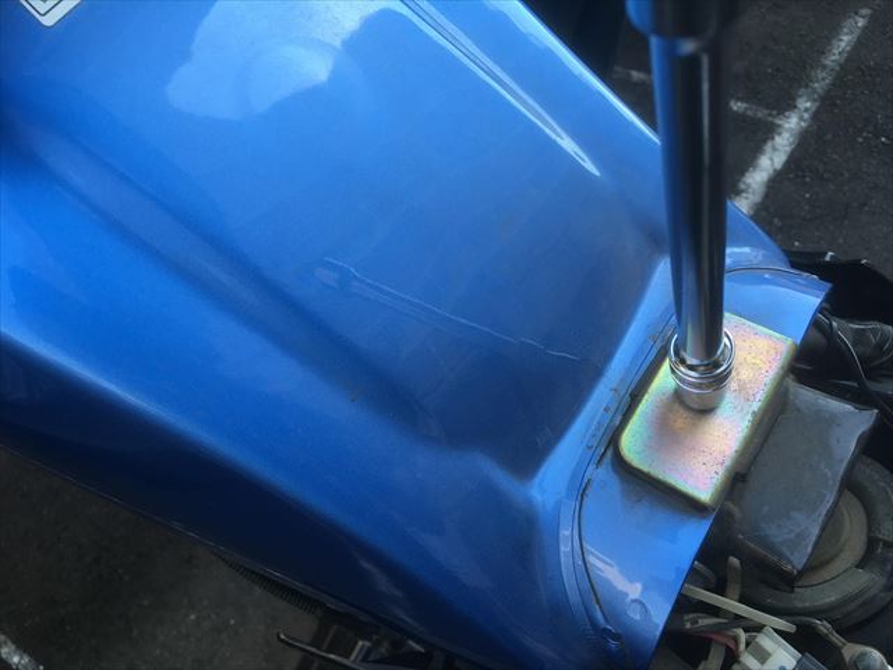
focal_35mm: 29
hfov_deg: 61.7
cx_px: 446
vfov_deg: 48.2
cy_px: 335
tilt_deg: -47.8
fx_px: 748
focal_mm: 4.15
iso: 25
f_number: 2.2
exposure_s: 1/123
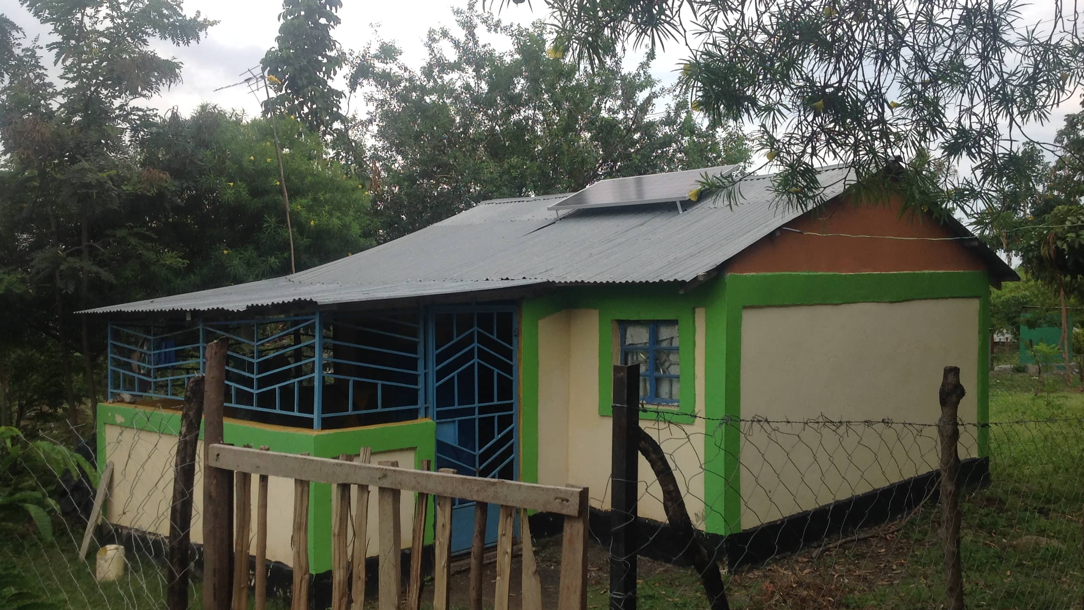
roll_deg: -0.4
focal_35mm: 39
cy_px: 311
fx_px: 1121
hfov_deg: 51.6
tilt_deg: +4.0
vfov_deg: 30.4
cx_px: 549
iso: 50
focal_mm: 4.28
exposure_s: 1/737
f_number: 2.4
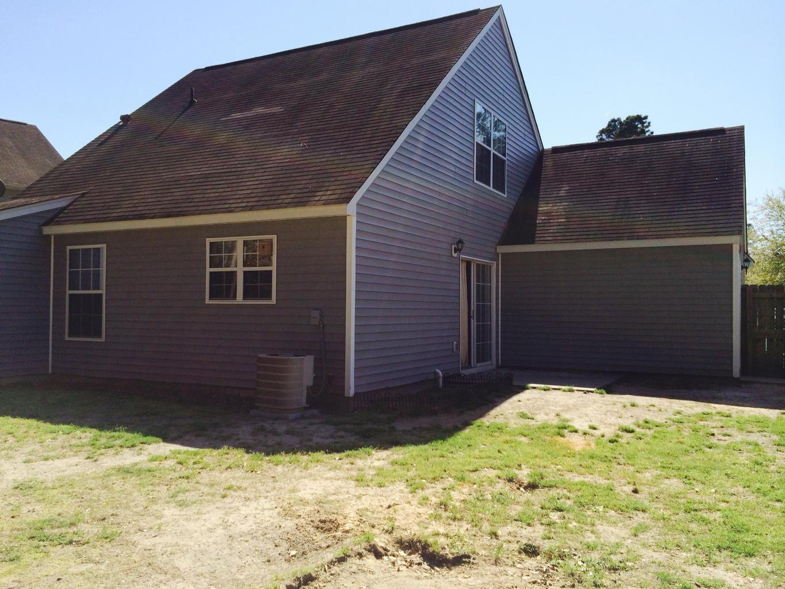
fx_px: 680
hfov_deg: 60.0
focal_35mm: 30
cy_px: 294
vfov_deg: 46.8
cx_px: 392
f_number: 2.2
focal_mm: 4.12
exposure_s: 1/2160
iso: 40
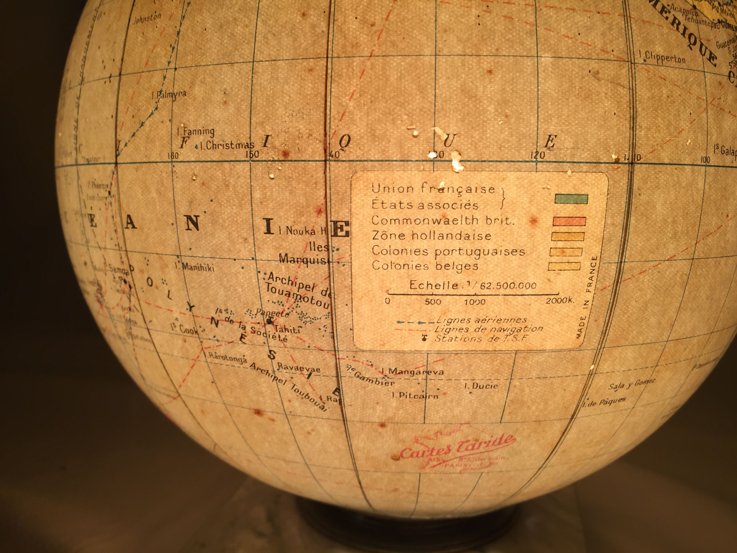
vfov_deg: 48.2
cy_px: 276
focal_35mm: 29
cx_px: 368
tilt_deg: -11.8
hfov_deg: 61.7
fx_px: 617
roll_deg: +0.0
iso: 32
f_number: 2.2
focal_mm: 4.15
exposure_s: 1/50
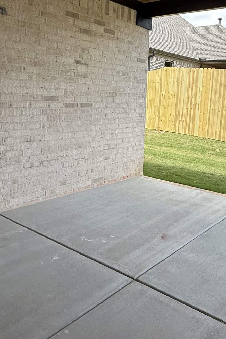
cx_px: 140
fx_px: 320
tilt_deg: -9.3
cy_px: 154
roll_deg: -2.7
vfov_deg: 55.7
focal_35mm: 34
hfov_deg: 38.7
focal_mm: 2.22
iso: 64
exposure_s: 1/830
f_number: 2.2
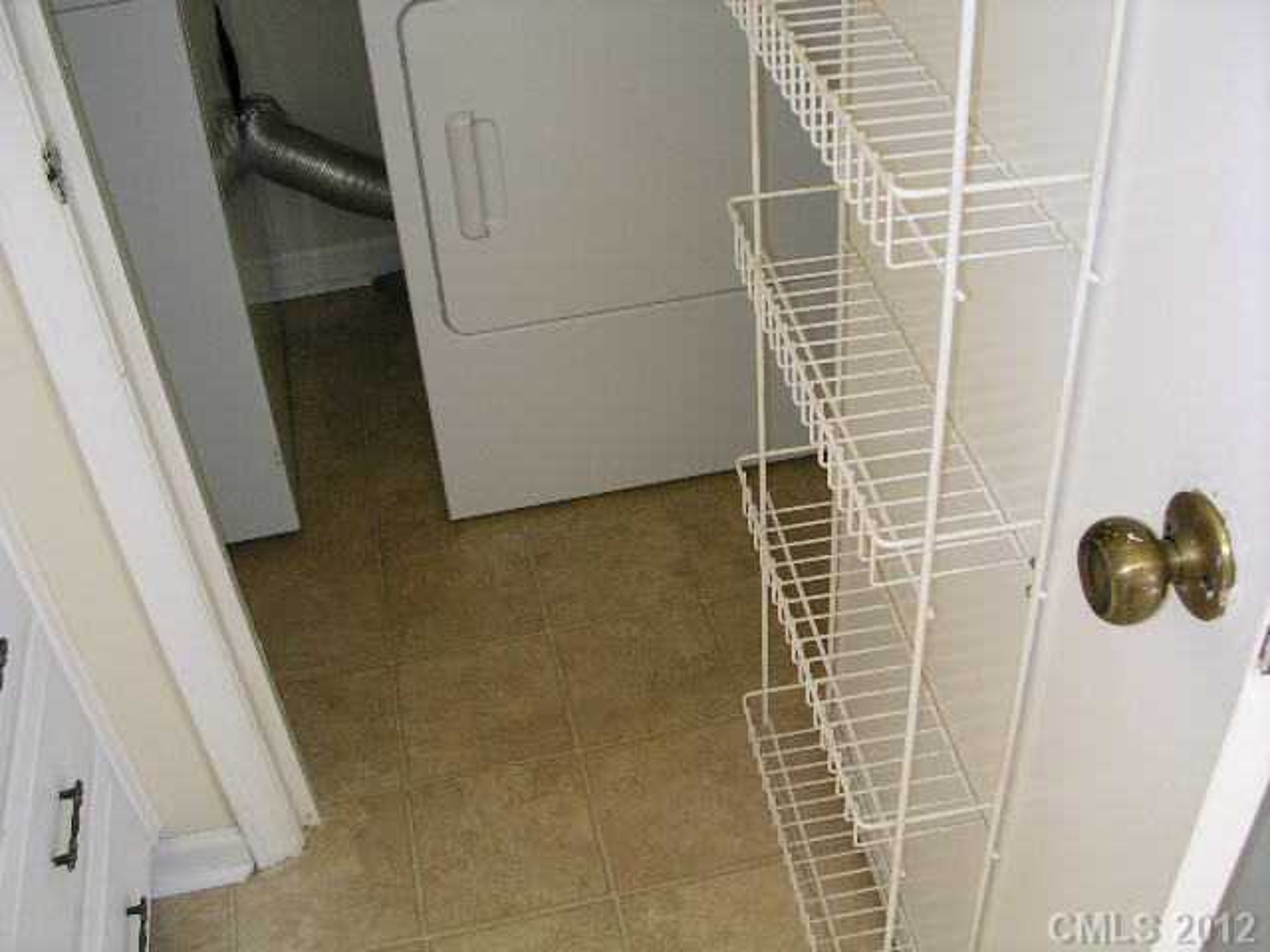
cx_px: 635
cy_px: 476
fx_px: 1357
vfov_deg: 38.7
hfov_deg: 50.1
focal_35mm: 37
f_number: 2.7
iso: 100
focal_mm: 5.6
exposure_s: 1/30
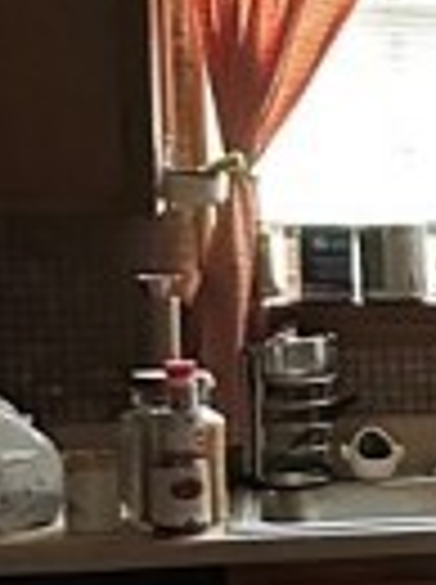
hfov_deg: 9.0
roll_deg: -1.5
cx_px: 1182
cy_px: 472
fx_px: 2393
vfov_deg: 13.8
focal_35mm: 142
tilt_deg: -6.5
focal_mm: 6.86
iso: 1000
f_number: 1.78
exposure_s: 1/40
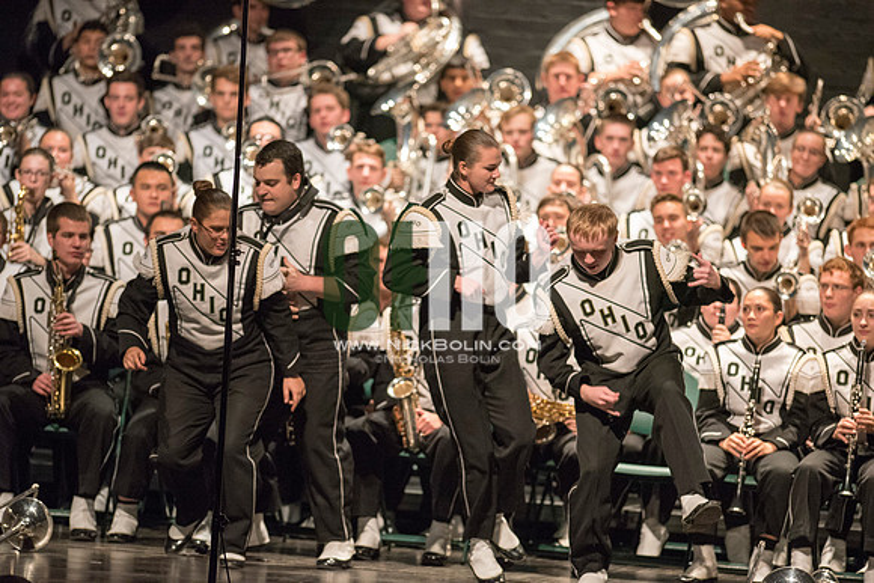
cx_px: 437
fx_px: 7285
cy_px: 292
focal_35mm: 300
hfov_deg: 6.9
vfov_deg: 4.6
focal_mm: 300
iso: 4000
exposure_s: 1/500
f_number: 2.8
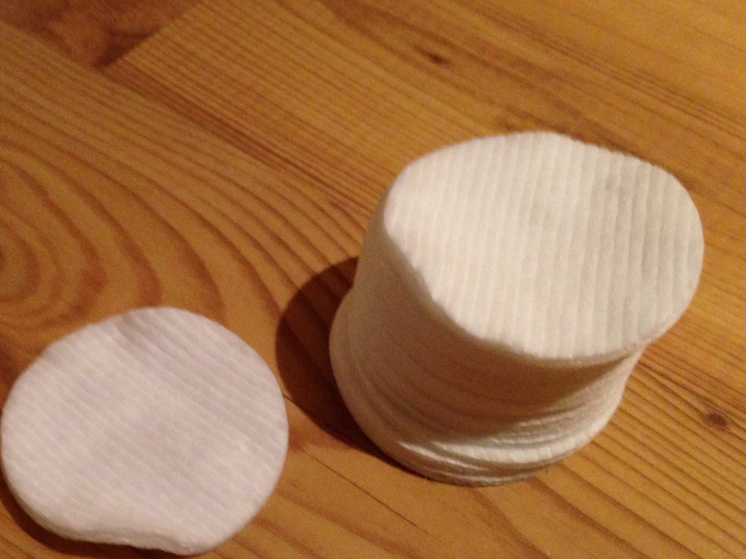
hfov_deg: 40.9
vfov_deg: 31.2
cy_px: 387
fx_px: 991
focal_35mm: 46
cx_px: 267
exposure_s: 1/15
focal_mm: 4.12
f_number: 2.4
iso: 400
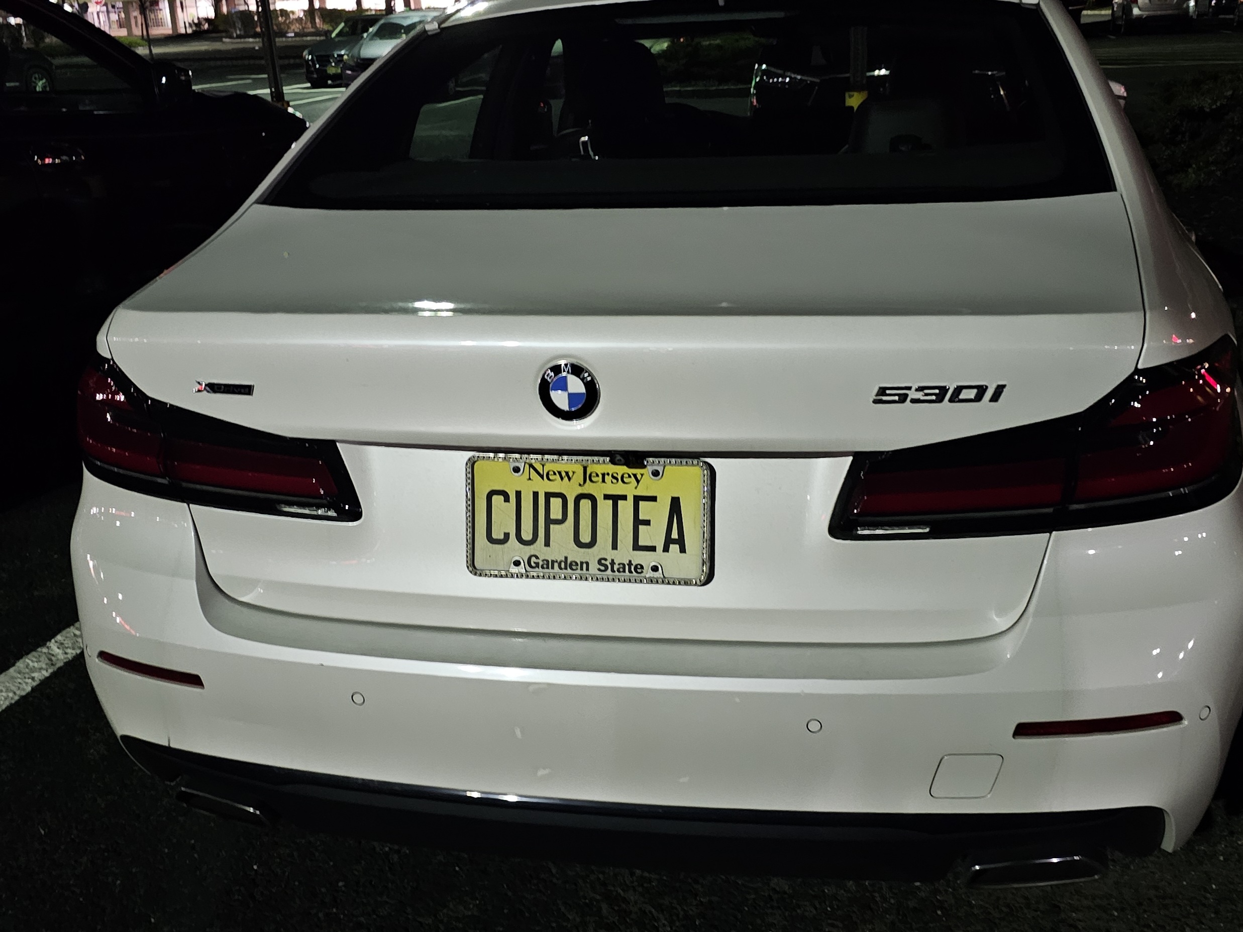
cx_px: 622
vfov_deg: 58.9
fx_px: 826
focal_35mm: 23
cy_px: 466
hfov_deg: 73.9
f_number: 1.7
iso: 1250
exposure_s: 1/24
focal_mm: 6.3
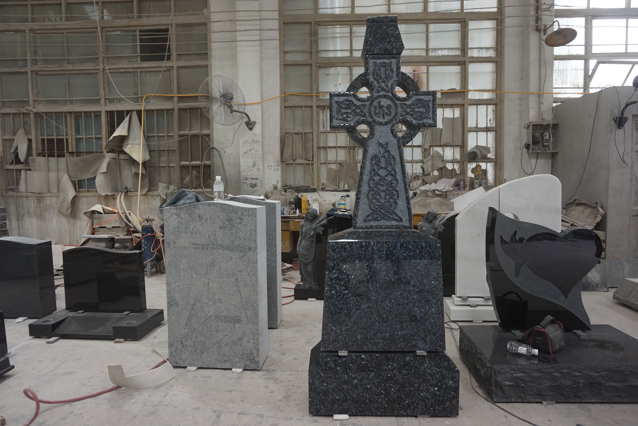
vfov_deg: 53.2
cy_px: 213
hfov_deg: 73.7
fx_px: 426
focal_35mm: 24
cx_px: 319
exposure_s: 1/160
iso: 320
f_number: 4
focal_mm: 16
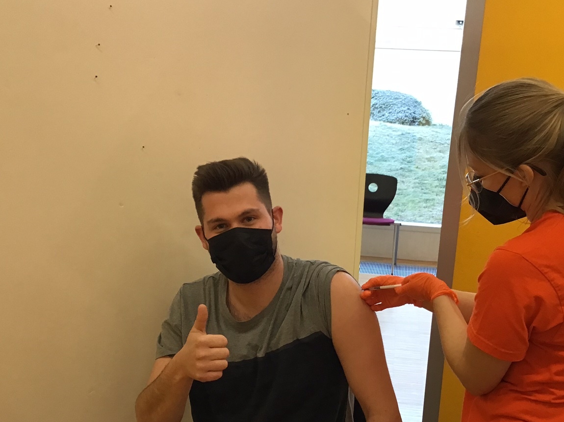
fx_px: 717
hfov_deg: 42.9
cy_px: 282
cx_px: 306
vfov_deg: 32.6
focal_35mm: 44
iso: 50
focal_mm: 3.3
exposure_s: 1/33
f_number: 2.4
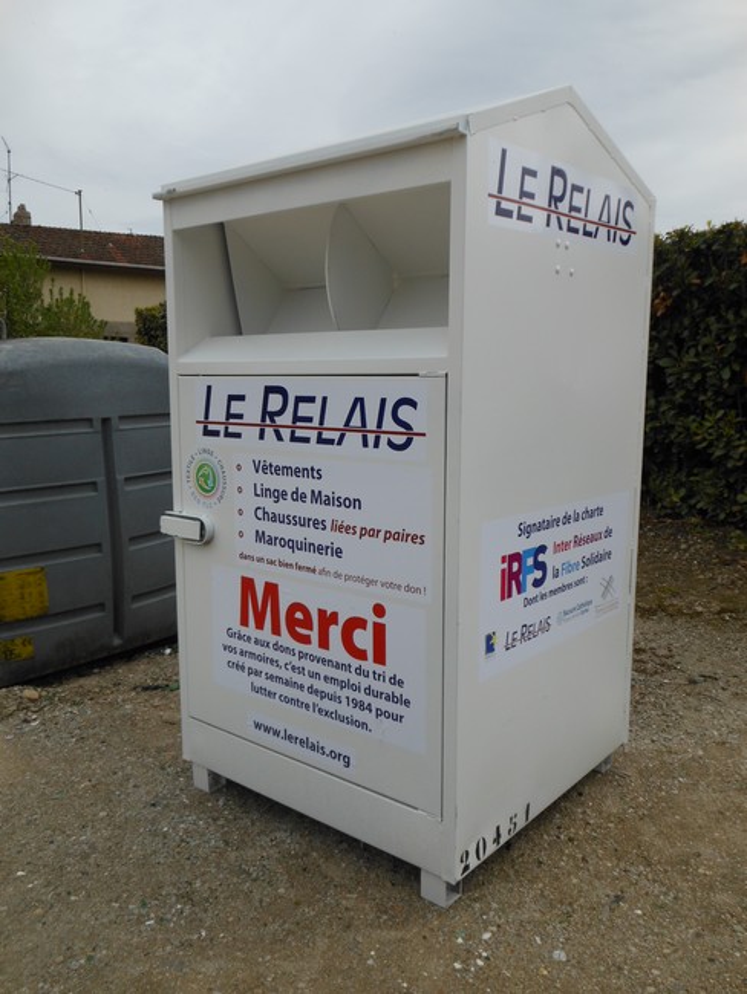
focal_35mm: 29
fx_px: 834
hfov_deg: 48.3
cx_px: 374
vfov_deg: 61.6
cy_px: 497
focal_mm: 5.2
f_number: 3.3
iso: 80
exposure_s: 1/1250
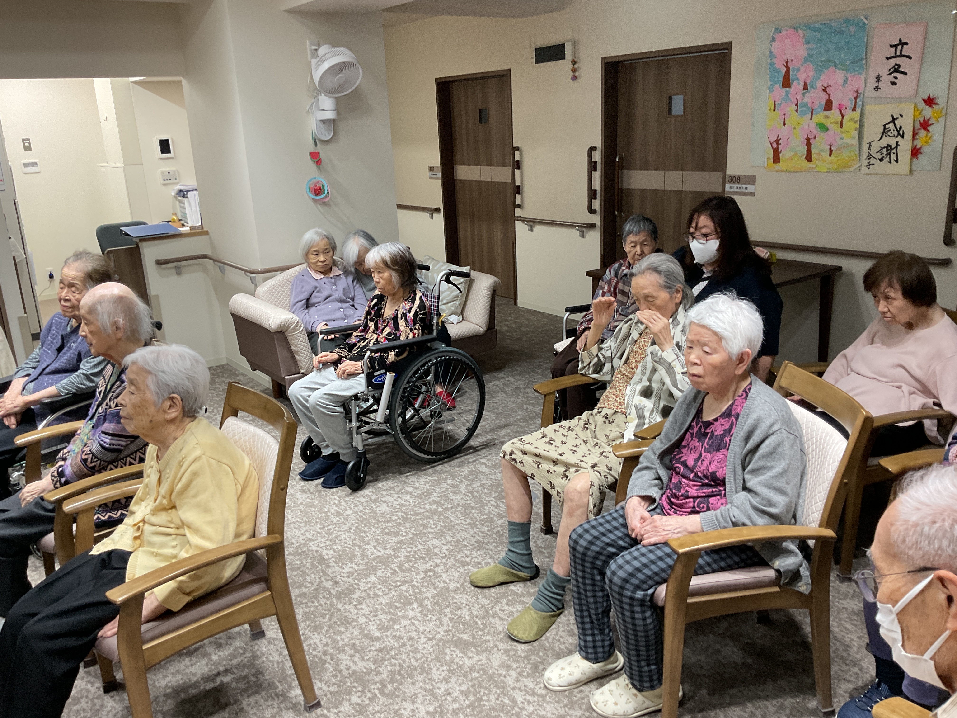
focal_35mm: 29
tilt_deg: -15.8
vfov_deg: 48.2
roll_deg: +3.2
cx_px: 478
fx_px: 802
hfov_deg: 61.7
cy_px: 359
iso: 80
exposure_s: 1/50
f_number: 1.8
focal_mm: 3
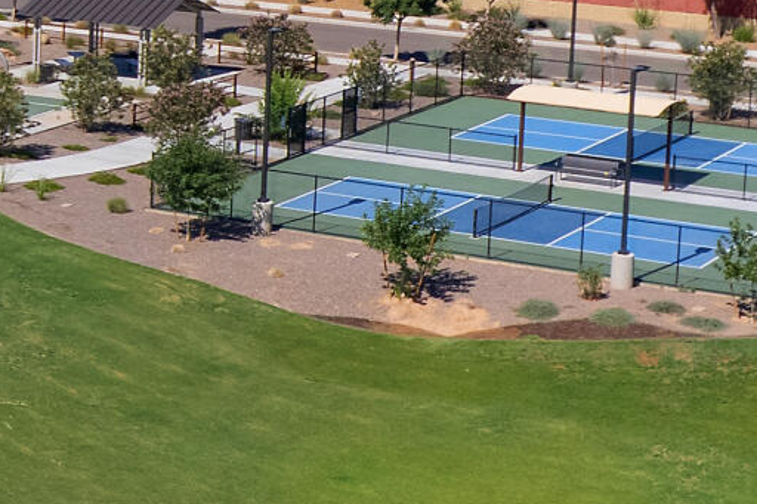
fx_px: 2712
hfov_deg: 14.4
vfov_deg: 10.5
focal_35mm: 129
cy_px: -19
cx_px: -507
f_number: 2.8
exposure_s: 1/640
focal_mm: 8.38
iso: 100
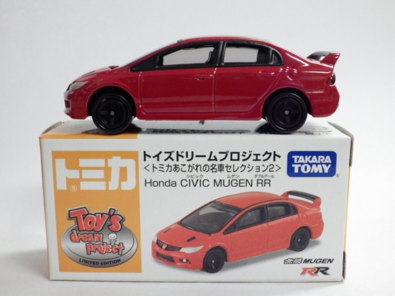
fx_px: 571
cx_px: 198
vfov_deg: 29.1
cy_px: 148
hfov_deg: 38.2
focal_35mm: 50
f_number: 3.8
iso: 800
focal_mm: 9
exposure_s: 1/50
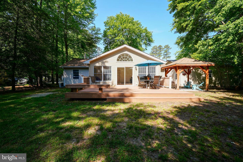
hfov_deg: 100.4
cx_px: 122
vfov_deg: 77.3
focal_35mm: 15
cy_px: 81
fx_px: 101
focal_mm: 10
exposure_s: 1/125
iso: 100
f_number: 5.6
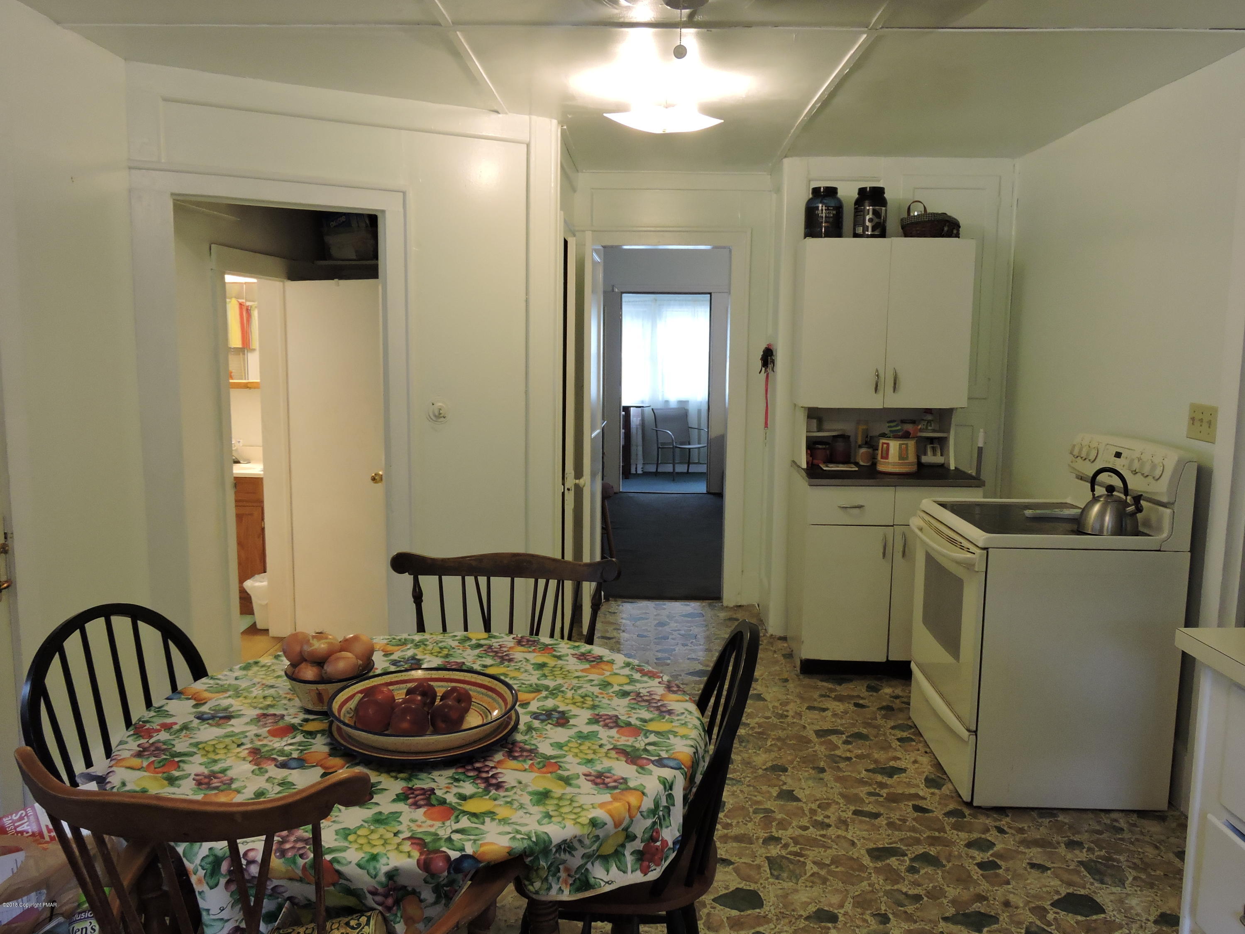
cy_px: 467
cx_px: 622
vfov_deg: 49.7
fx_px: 1007
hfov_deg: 63.4
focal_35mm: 28
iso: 360
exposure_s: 1/30
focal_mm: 5
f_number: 3.5
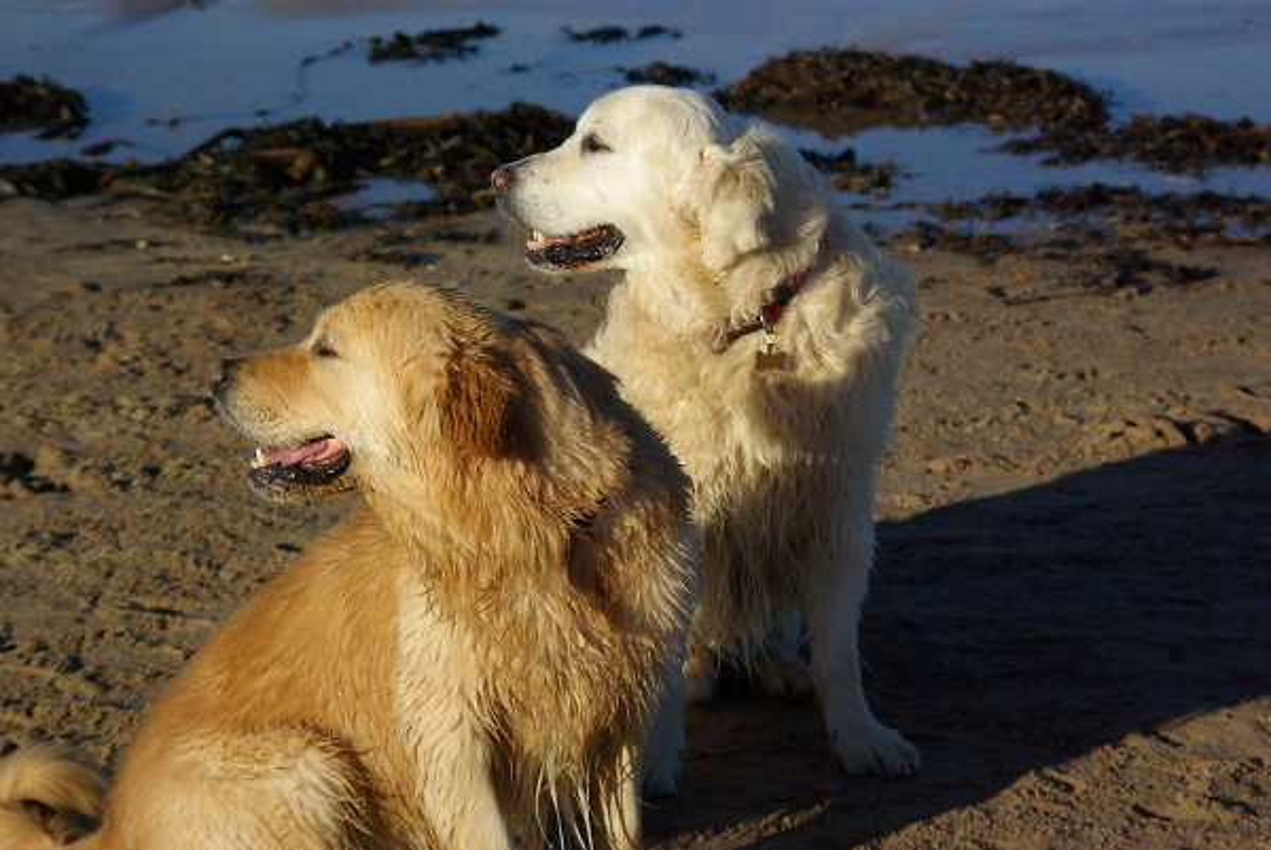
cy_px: 425
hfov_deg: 15.5
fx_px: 4664
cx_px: 636
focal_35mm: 132
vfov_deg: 10.4
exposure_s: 1/4000
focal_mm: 87.5
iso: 800
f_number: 8
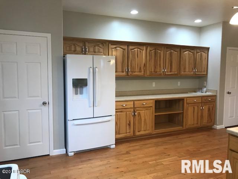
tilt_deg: -6.5
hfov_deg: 63.4
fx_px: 193
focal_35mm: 28
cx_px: 119
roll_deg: -0.2
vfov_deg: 49.7
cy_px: 90
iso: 32
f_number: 1.8
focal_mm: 3.99
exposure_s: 1/20
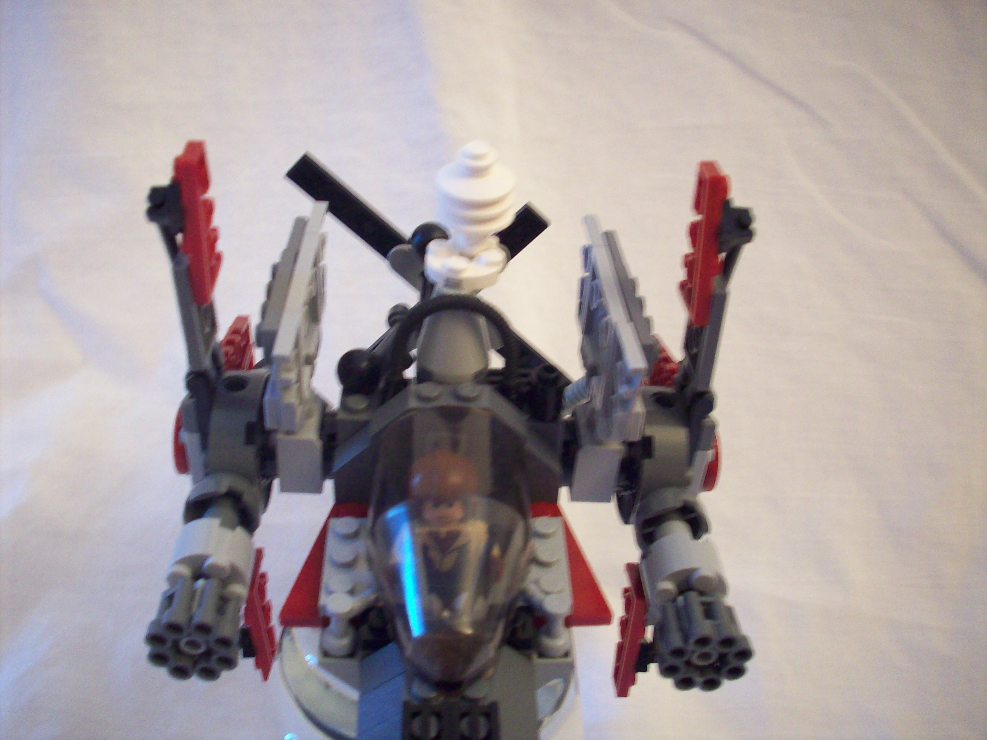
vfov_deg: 38.7
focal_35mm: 37
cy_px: 370
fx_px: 1055
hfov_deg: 50.1
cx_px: 494
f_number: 2.8
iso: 160
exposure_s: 1/8.2
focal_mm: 6.2
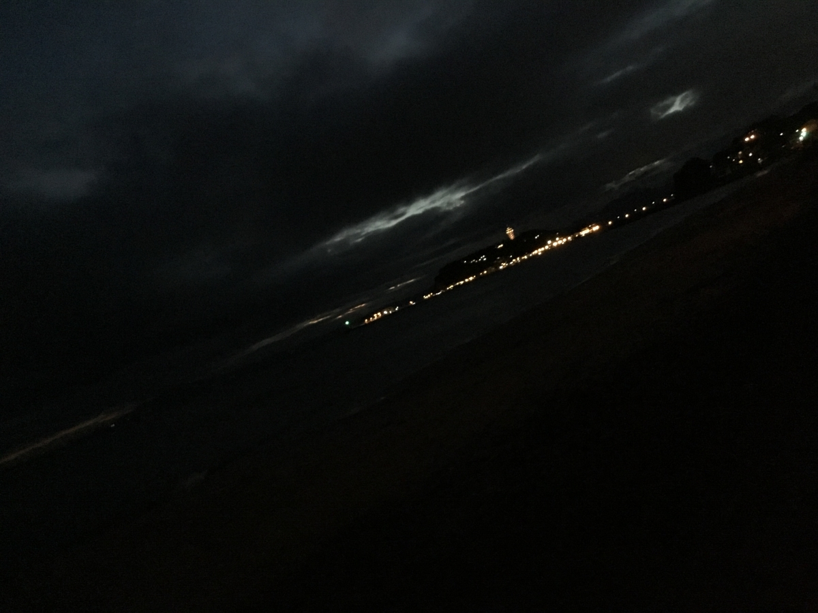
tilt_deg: -1.0
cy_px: 306
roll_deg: +22.6
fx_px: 733
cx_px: 409
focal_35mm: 31
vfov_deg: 45.4
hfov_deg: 58.4
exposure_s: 1/15
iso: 800
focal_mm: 3.3
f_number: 2.4
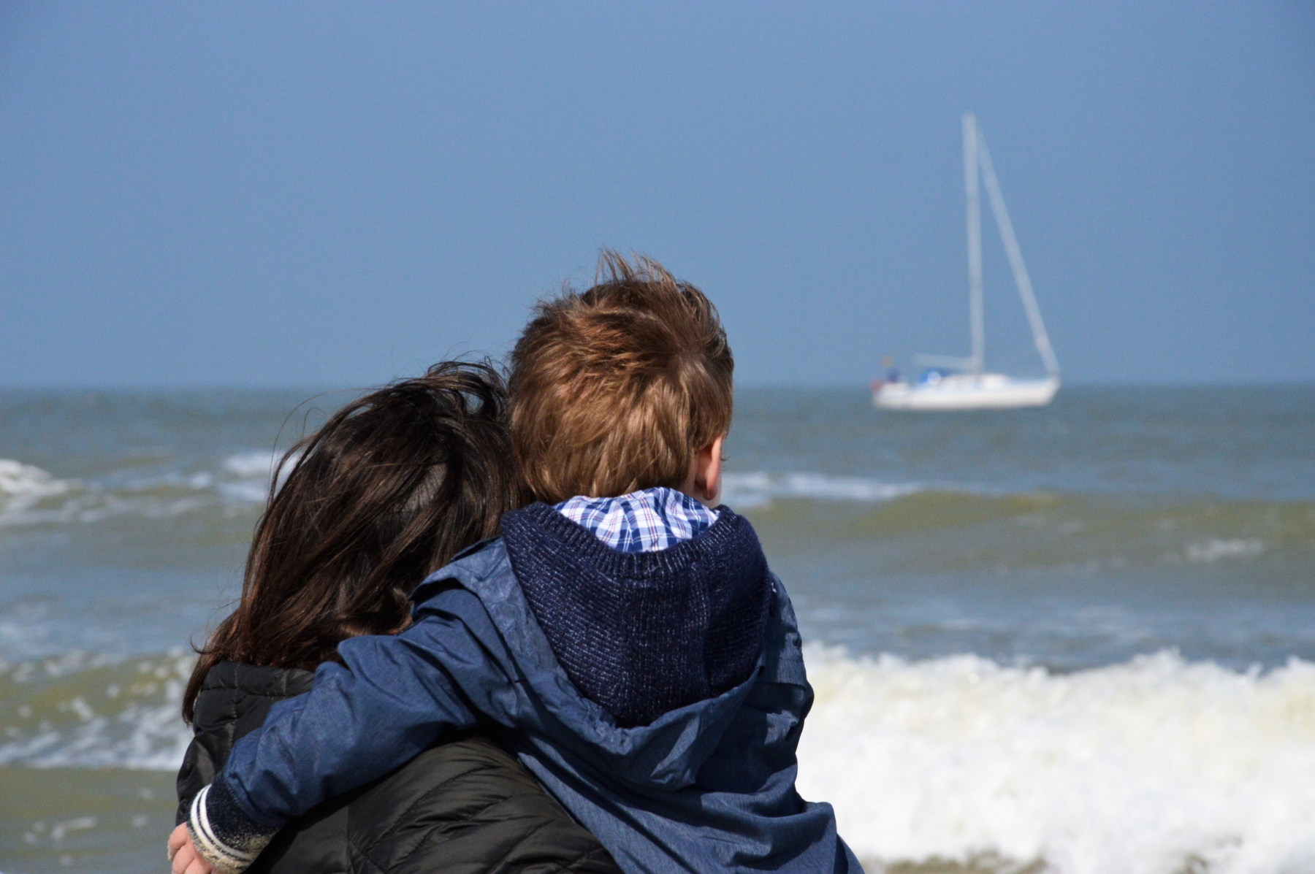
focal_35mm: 158
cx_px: 658
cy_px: 437
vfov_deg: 8.7
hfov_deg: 13.1
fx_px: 5748
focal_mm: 105
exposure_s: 1/4000
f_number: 9
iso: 800
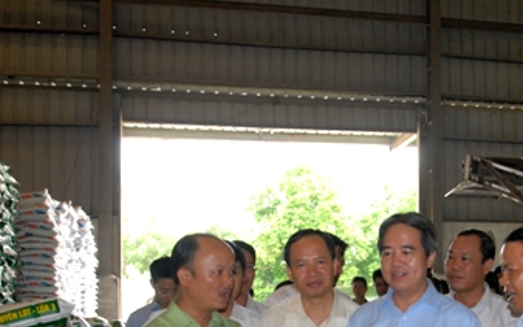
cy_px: 298
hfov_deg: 34.2
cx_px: 408
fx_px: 826
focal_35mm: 58
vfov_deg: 21.8
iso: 640
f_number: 2.8
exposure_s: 1/180
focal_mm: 20
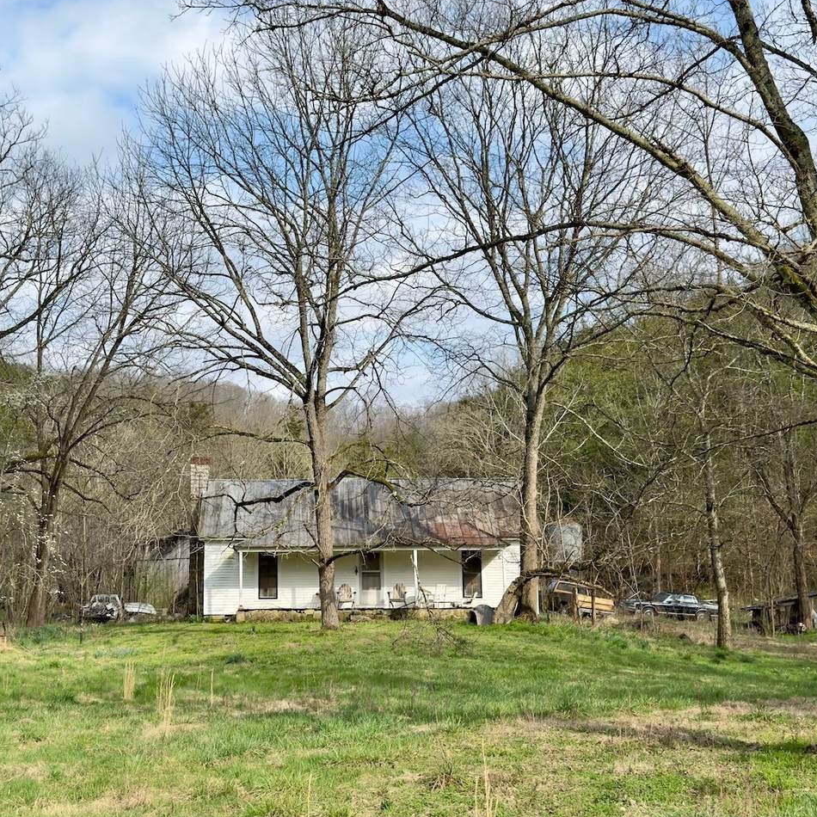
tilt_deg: +9.5
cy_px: 407
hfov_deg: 33.8
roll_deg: +1.2
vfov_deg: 34.0
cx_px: 288
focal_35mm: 50
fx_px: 1335
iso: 64
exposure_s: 1/3135
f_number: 1.78
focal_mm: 6.76
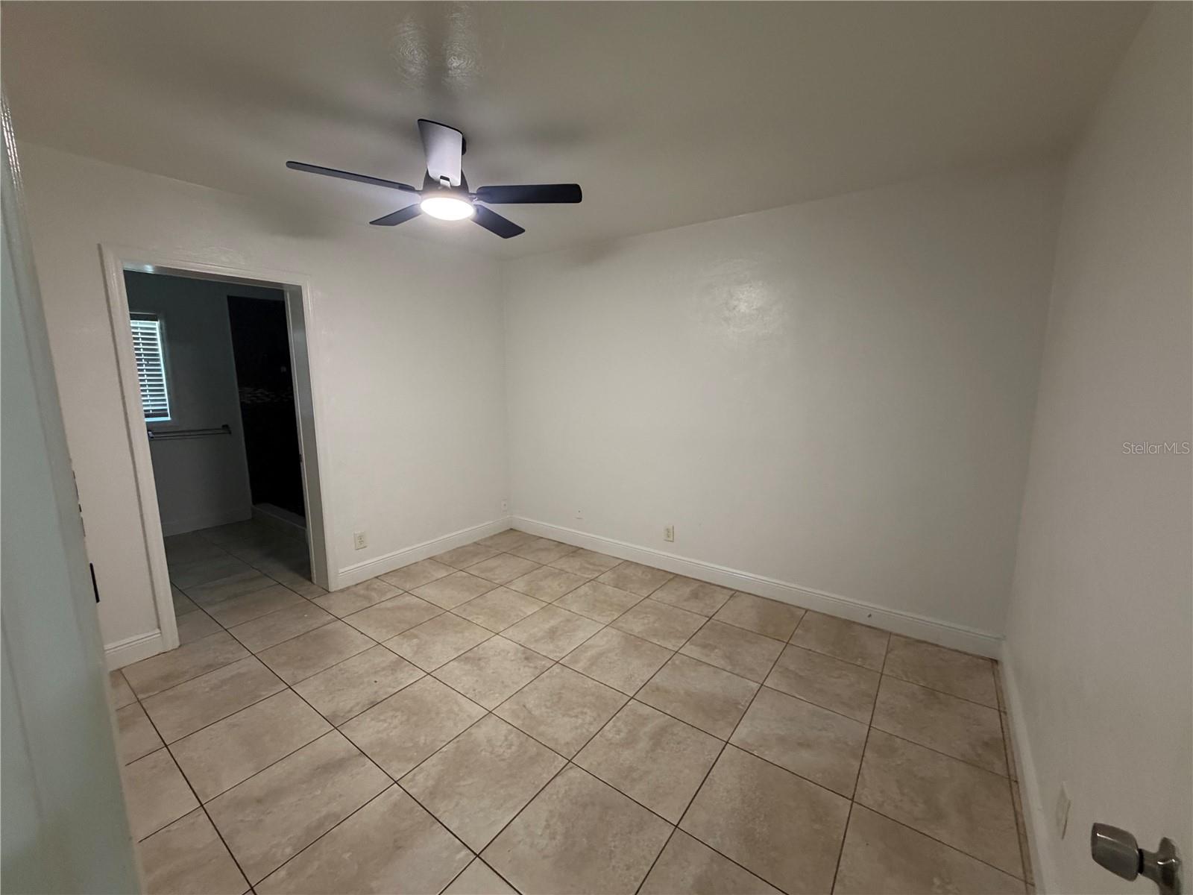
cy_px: 448
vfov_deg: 85.7
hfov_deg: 102.1
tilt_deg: -8.3
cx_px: 596
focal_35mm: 14
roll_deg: +0.6
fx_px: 482
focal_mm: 2.22
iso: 500
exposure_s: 1/60
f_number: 2.2
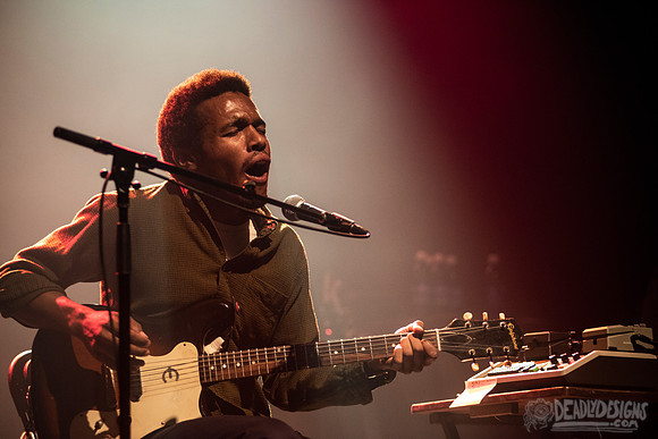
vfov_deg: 10.2
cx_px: 329
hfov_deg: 15.2
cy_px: 220
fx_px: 2468
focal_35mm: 135
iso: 2500
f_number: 3.2
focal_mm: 135
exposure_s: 1/125
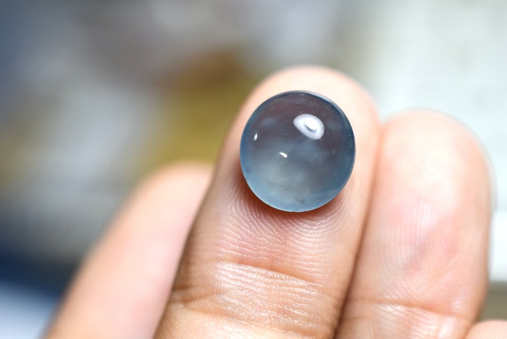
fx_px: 846
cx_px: 254
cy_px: 170
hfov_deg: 33.4
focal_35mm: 60
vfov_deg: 22.7
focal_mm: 40
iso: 400
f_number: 6.3
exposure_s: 1/125
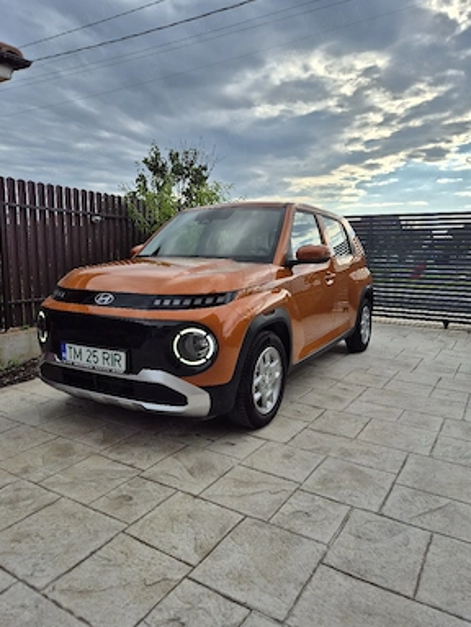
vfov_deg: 71.5
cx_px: 229
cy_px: 308
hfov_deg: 56.9
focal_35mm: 24
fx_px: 435
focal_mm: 5.4
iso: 25
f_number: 1.8
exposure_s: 1/2500
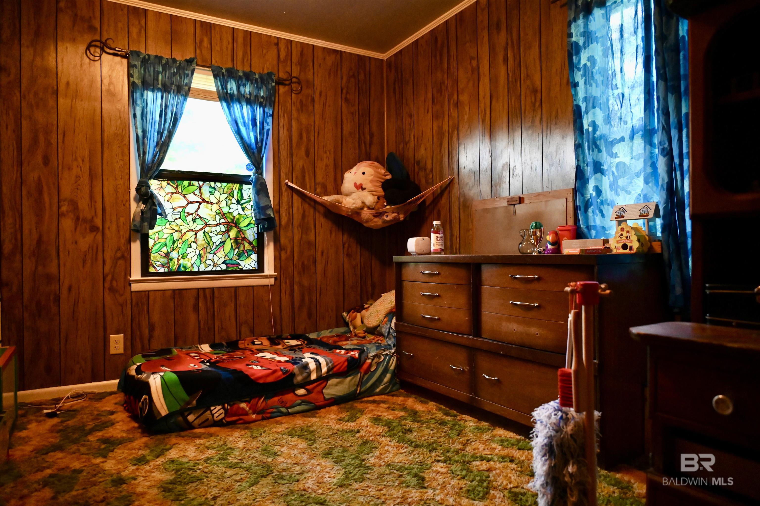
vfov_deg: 51.2
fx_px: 527
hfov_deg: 71.6
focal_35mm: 25
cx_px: 380
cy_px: 253
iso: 6400
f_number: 4
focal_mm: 25
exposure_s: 1/60
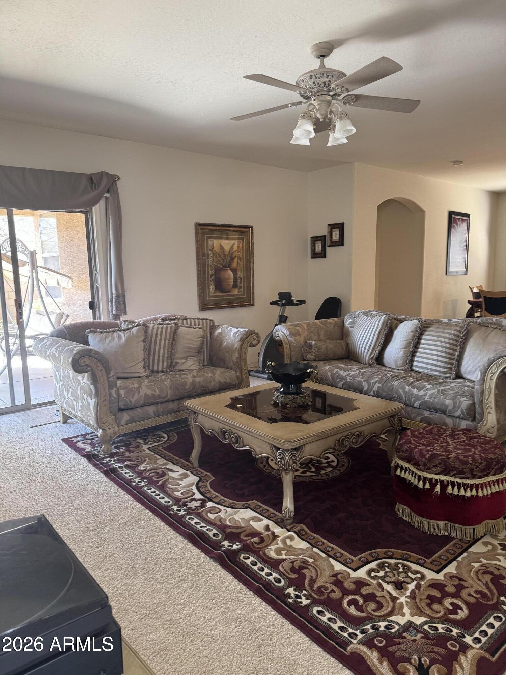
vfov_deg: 71.6
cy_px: 338
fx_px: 468
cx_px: 253
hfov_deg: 56.8
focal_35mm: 24
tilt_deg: -8.6
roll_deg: +1.5
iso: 250
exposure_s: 1/60
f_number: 1.78
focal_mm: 6.76
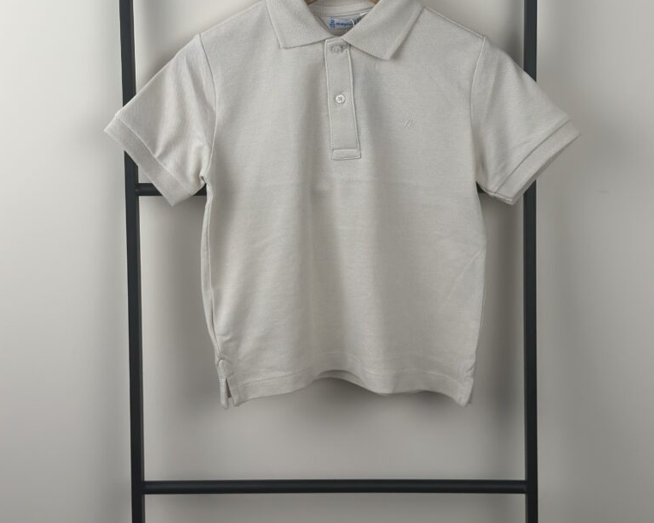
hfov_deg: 30.0
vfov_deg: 23.9
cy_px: 127
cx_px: 327
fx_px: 1219
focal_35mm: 63
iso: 80
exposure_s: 1/499
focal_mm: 6.86
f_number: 1.78
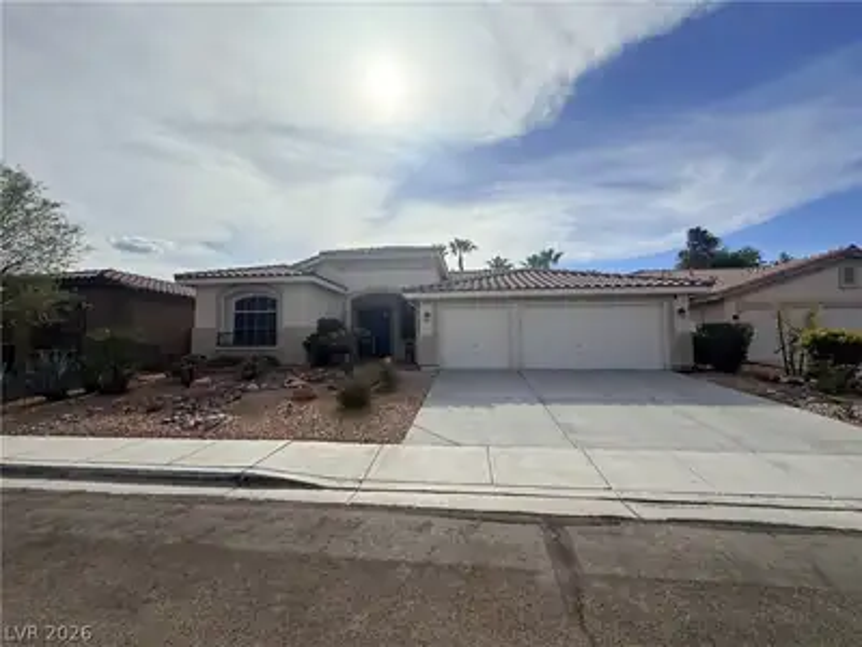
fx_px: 349
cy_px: 324
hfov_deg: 102.1
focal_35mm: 14
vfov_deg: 85.7
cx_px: 431
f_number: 2.2
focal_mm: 2.22
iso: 50
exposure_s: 1/4425
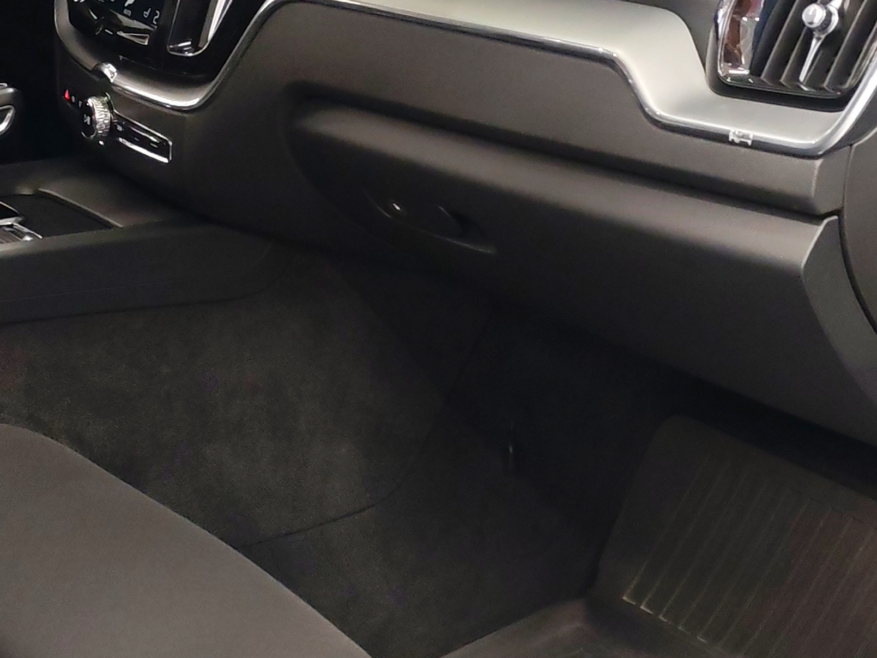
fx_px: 2128
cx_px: 386
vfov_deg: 17.6
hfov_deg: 23.3
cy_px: 363
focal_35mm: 84
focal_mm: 6.12
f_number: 1.9
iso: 1000
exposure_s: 1/50
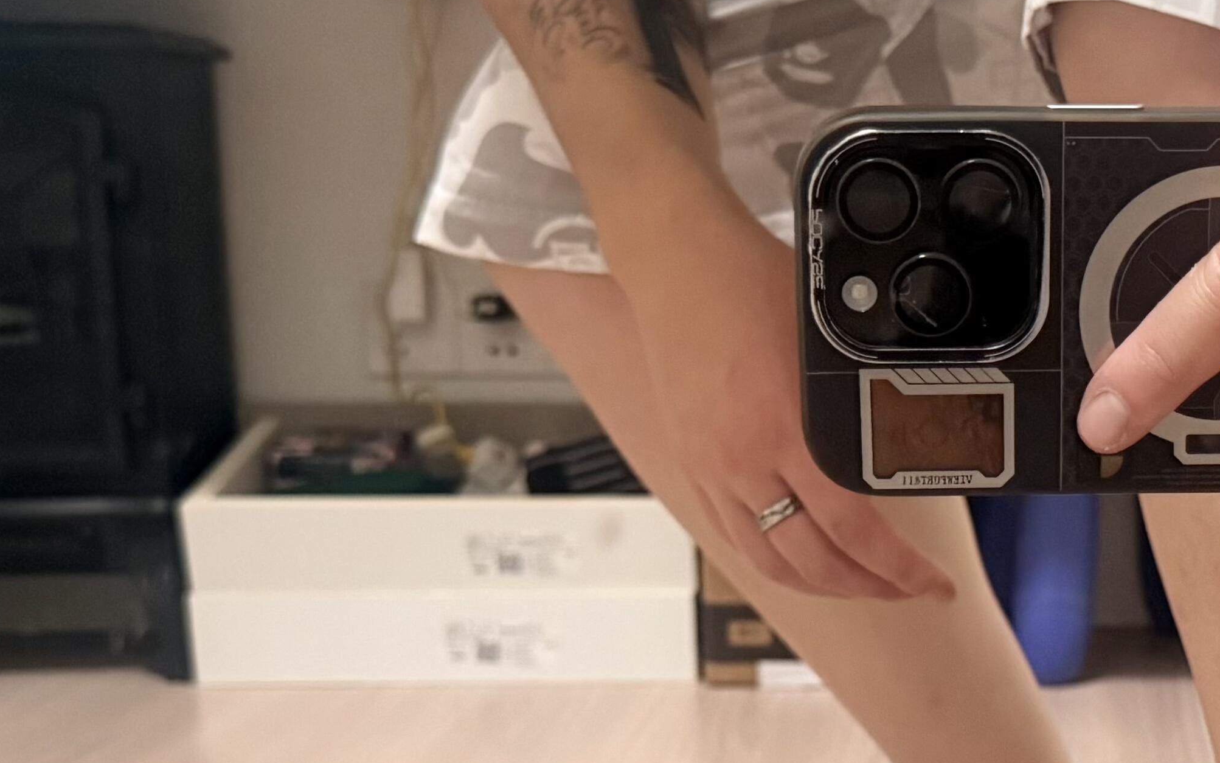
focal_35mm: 49
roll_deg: +0.7
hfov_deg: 37.9
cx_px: 1129
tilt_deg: -10.5
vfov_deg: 24.6
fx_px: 1629
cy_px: 834
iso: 500
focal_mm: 6.76
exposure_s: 1/50
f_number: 1.78
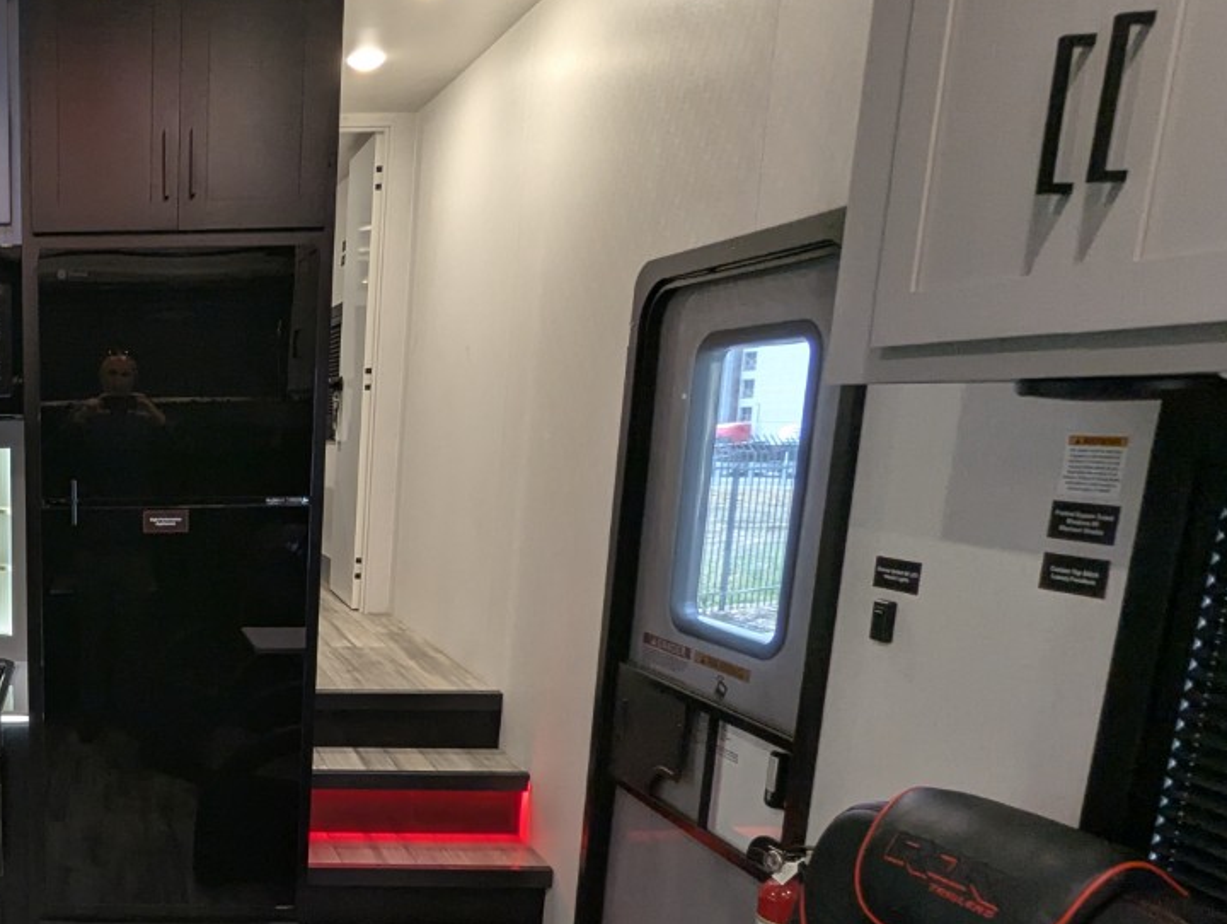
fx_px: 1100
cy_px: 653
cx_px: 45
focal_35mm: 31
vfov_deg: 44.5
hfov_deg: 49.4
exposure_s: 1/51
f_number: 2.2
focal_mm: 2.35
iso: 116
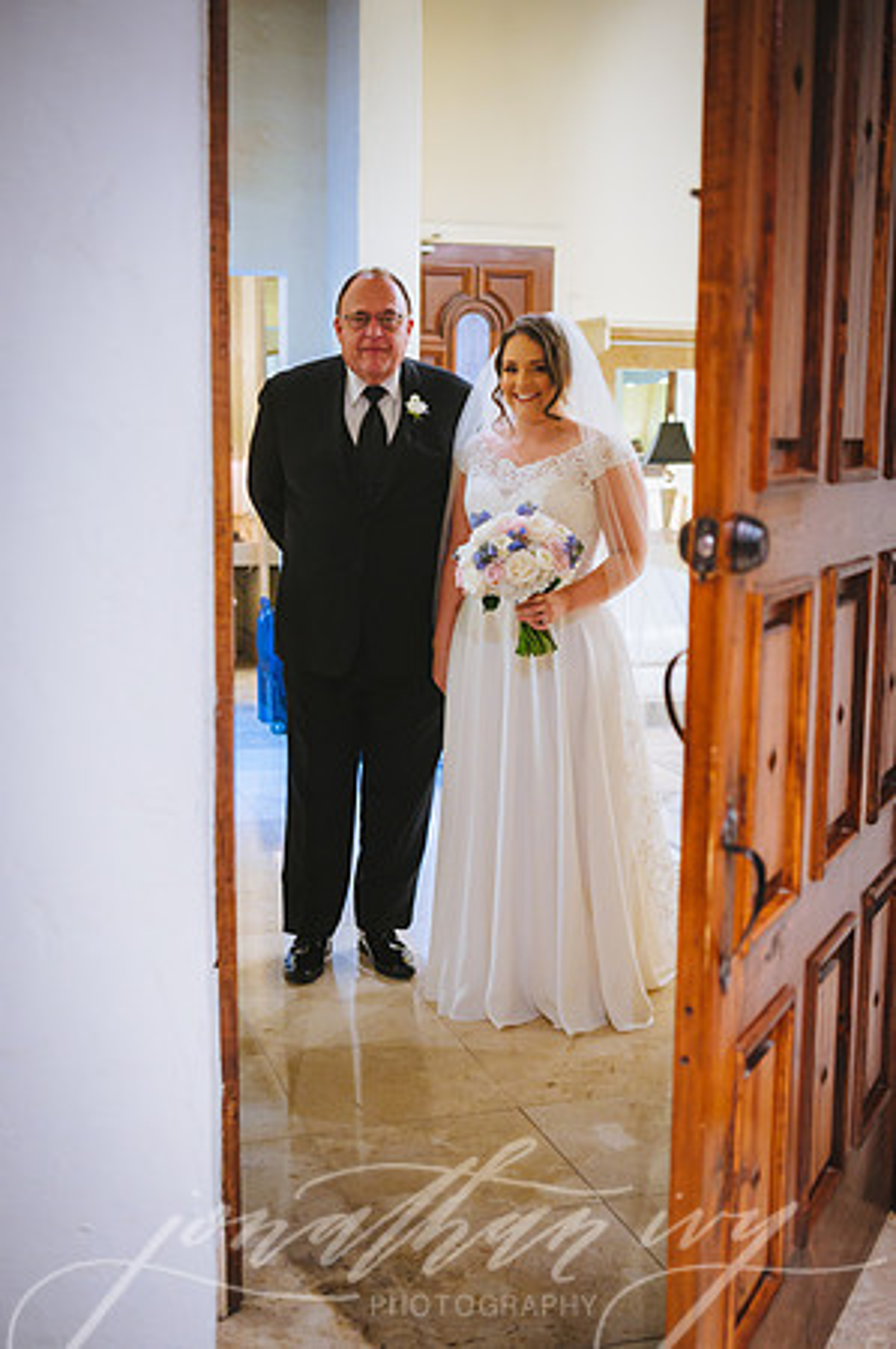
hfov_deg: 30.4
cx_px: 448
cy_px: 674
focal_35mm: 44
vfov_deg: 44.5
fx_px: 1646
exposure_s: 1/160
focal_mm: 44
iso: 2500
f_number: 2.8
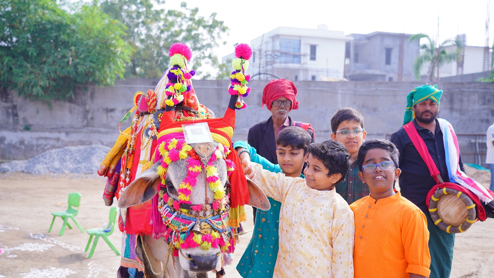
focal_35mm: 40
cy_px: 163
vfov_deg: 29.7
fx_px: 524
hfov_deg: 50.5
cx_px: 248
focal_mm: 38
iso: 160
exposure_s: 1/500
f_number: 4
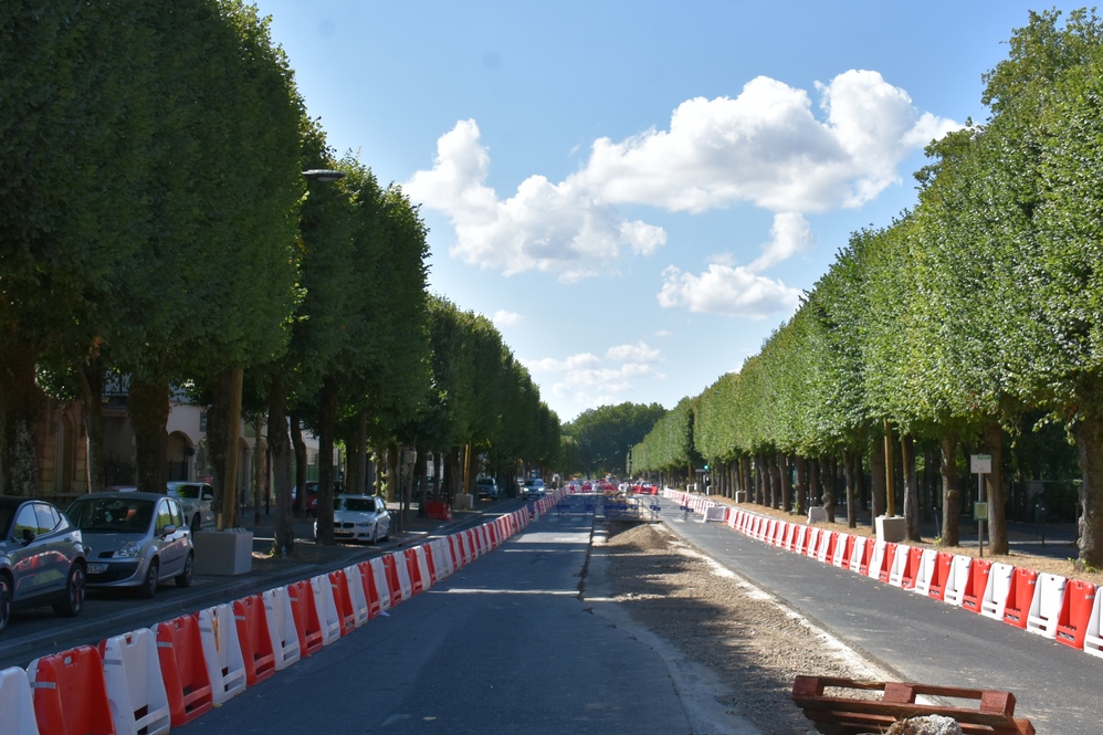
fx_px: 1532
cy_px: 397
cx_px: 619
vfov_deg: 27.0
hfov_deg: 39.5
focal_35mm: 50
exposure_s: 1/500
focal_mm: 26
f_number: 8
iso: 320
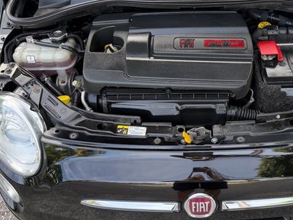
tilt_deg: -44.8
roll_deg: +0.6
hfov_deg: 46.1
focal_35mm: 40
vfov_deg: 36.0
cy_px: 105
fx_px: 339
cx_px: 195
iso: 100
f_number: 1.78
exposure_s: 1/176
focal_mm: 6.76
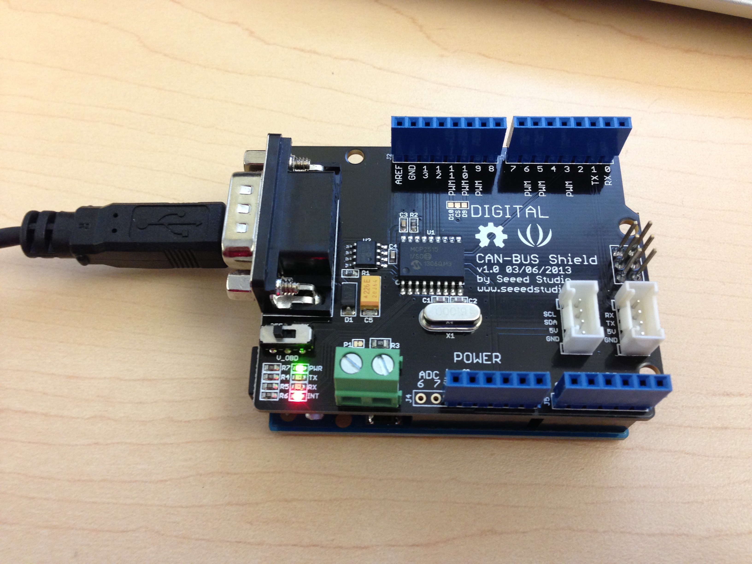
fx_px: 717
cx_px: 376
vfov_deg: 42.9
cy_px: 282
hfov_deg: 55.4
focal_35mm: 33
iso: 125
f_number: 2.4
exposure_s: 1/20
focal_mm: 4.13
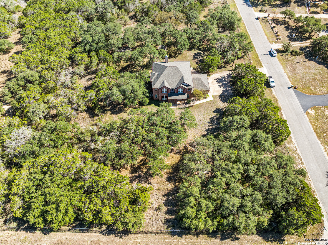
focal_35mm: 24
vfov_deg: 56.8
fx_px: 227
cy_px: 122
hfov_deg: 71.6
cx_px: 164
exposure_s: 1/1000
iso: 100
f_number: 2.8
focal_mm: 12.29
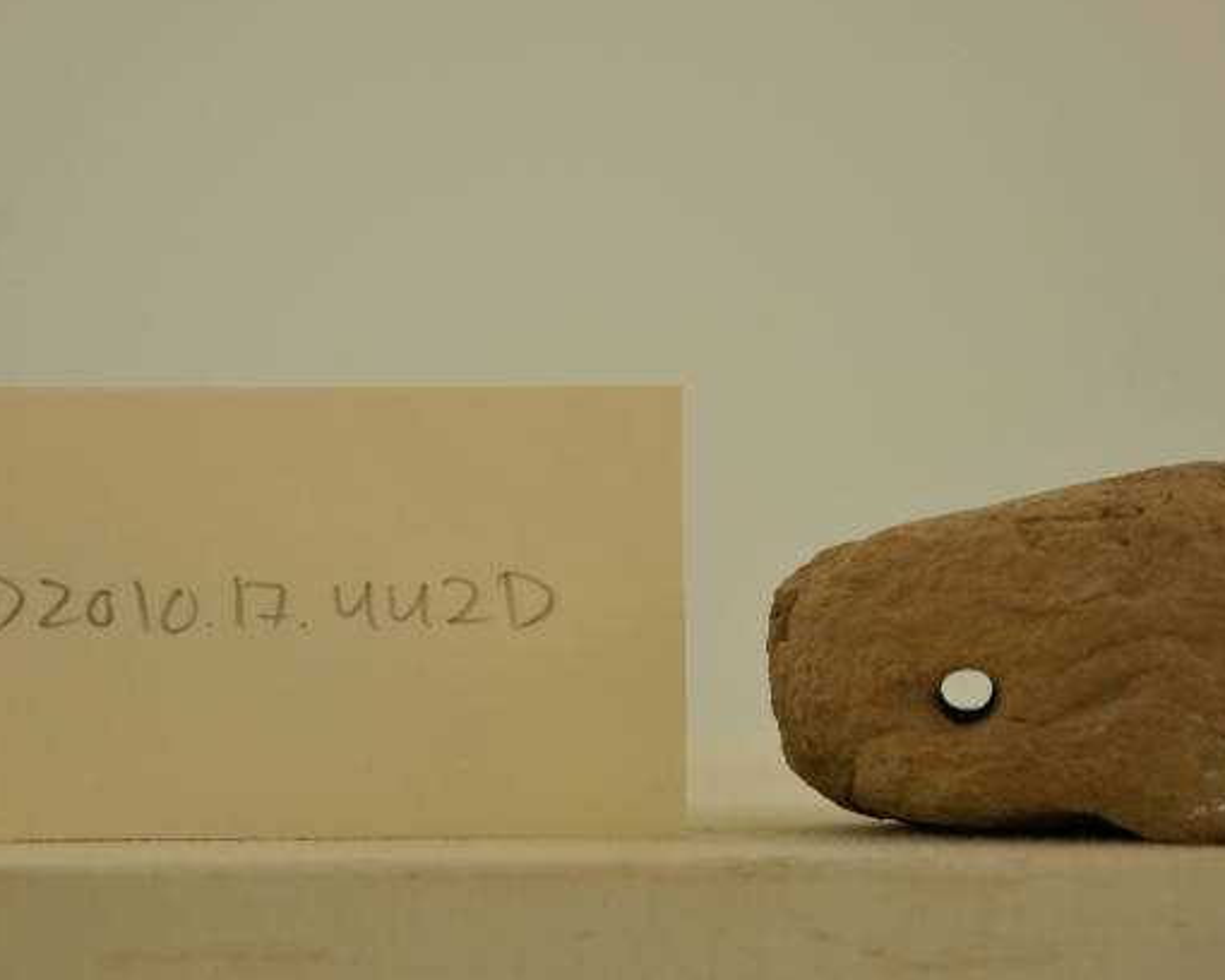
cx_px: 641
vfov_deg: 10.3
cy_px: 546
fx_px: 5438
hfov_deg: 12.9
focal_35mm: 150
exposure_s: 1/50
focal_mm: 68
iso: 200
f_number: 5.6
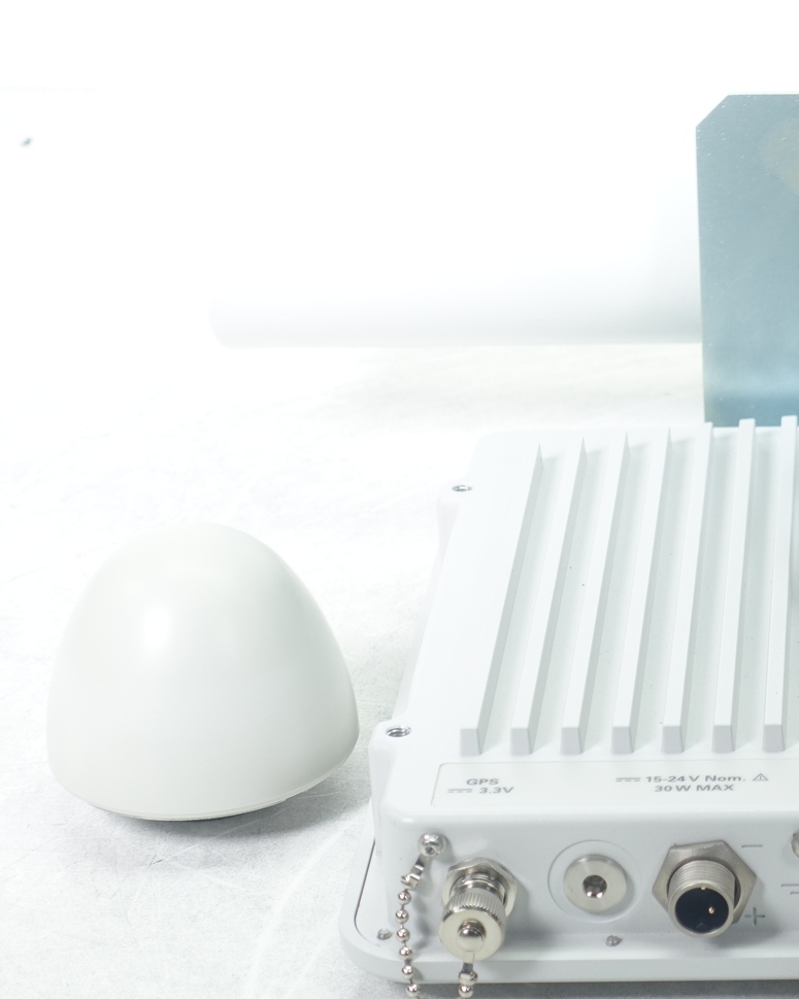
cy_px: 491
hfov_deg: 12.5
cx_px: 944
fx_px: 3577
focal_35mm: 121
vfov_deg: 15.9
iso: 125
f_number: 3.5
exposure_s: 1/80
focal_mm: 22.38
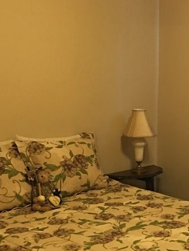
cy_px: 128
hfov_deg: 20.9
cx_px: 164
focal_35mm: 69
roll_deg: -1.8
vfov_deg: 28.1
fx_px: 502
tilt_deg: -9.7
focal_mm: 4.15
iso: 64
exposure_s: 1/4
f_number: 2.2
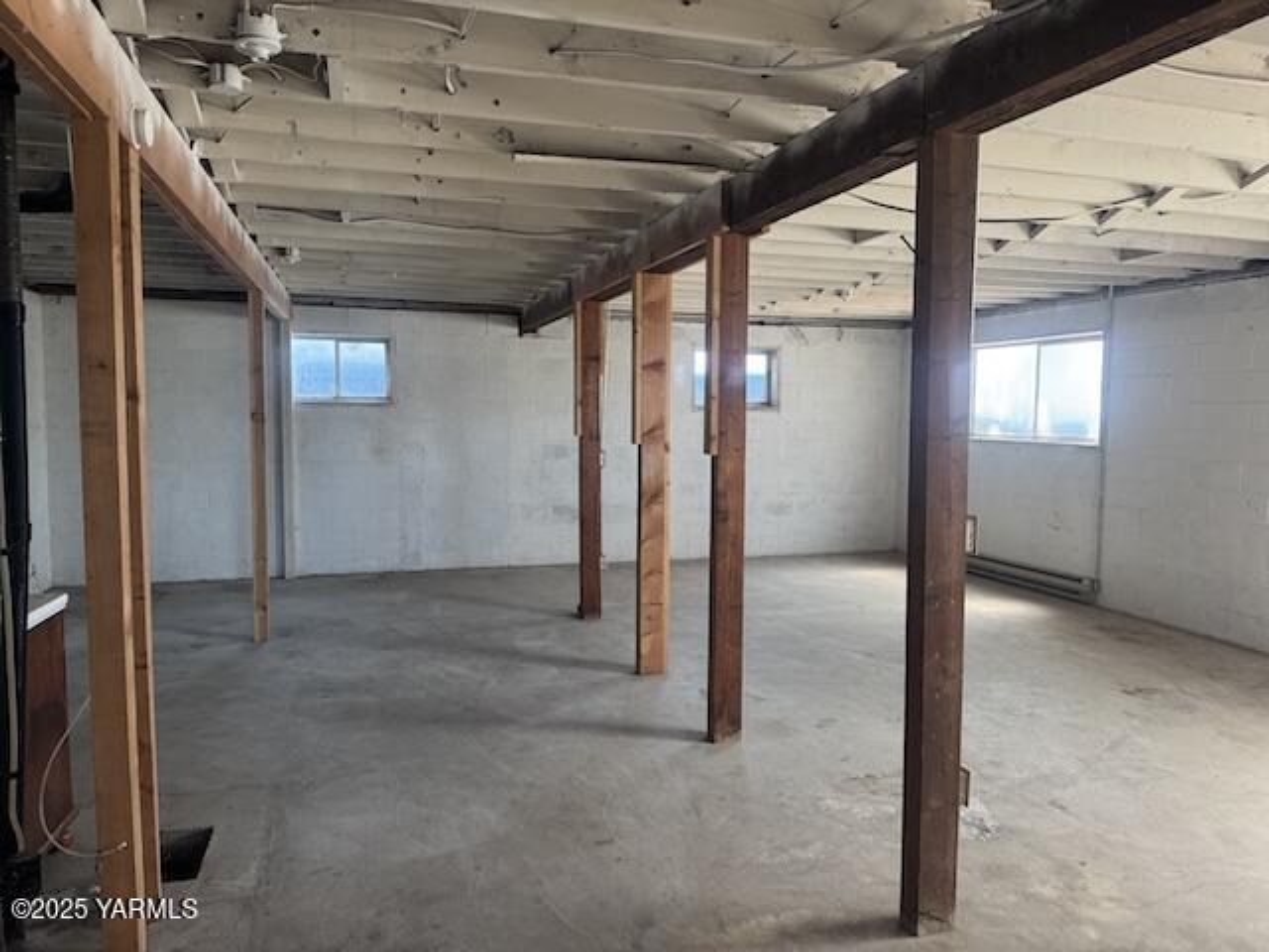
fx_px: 880
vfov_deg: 56.8
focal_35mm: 24
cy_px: 476
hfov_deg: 71.6
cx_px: 634
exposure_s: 1/78
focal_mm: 6.76
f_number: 1.78
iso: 200
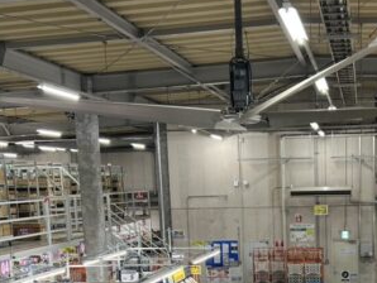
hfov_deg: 30.9
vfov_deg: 23.2
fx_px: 665
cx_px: 297
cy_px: 274
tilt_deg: -8.5
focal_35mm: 61
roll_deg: +1.0
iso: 125
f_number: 1.5
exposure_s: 1/60
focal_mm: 5.7
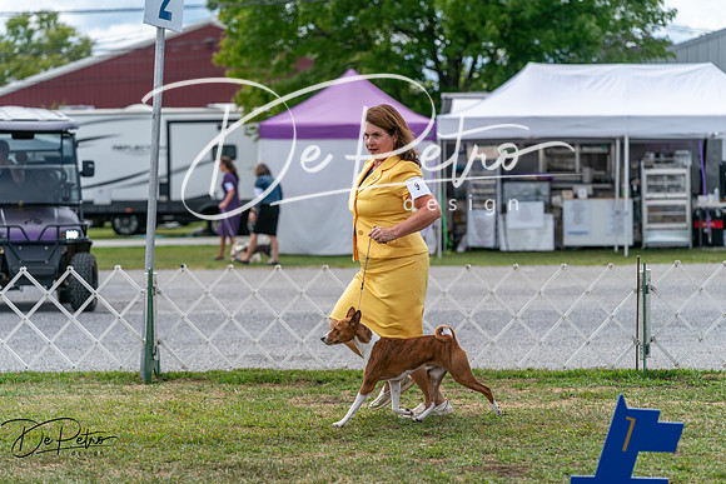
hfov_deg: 17.2
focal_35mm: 119
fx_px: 2400
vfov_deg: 11.5
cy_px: 242
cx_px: 363
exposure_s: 1/1600
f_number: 4
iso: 200
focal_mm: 119
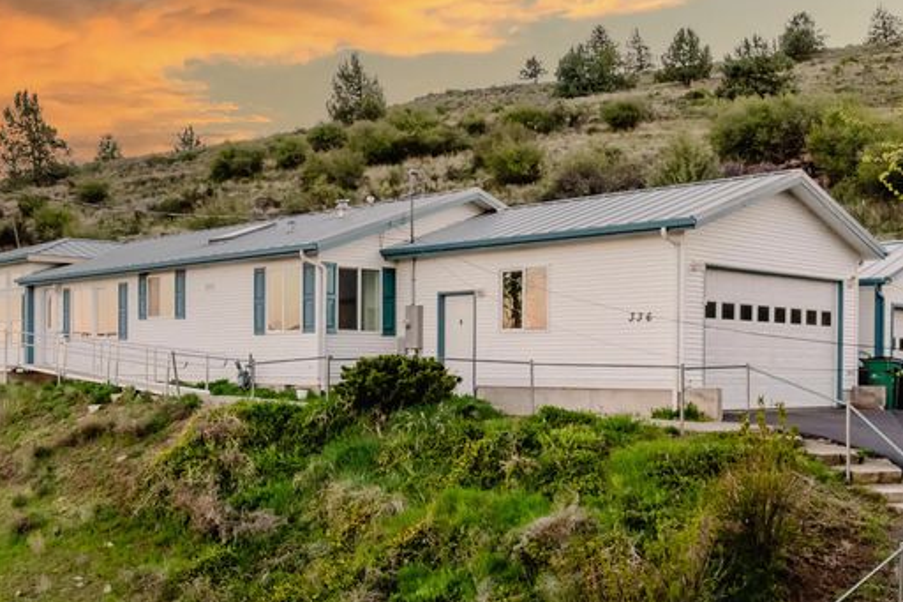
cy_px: 385
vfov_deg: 30.3
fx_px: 1103
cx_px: 351
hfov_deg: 44.2
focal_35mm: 44
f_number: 2.8
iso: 100
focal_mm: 8.38
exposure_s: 1/90
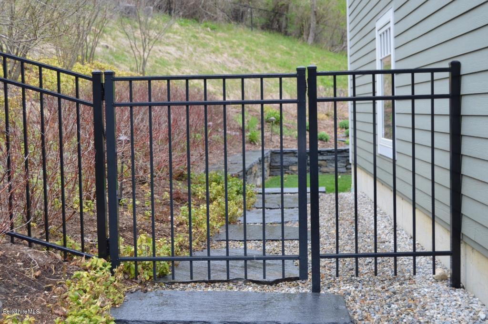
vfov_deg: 26.4
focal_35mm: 51
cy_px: 162
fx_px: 691
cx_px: 244
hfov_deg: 38.9
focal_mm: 34
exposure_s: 1/125
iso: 400
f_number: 5.6
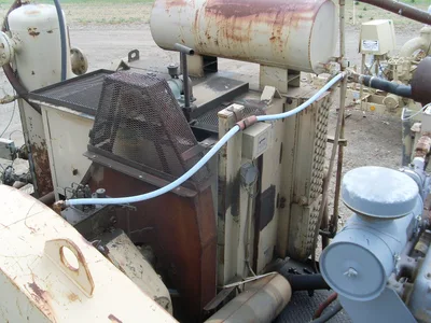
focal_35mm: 38
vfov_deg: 37.7
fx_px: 473
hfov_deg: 49.0
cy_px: 162
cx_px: 216
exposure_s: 1/250
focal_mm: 6.3
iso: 80
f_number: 3
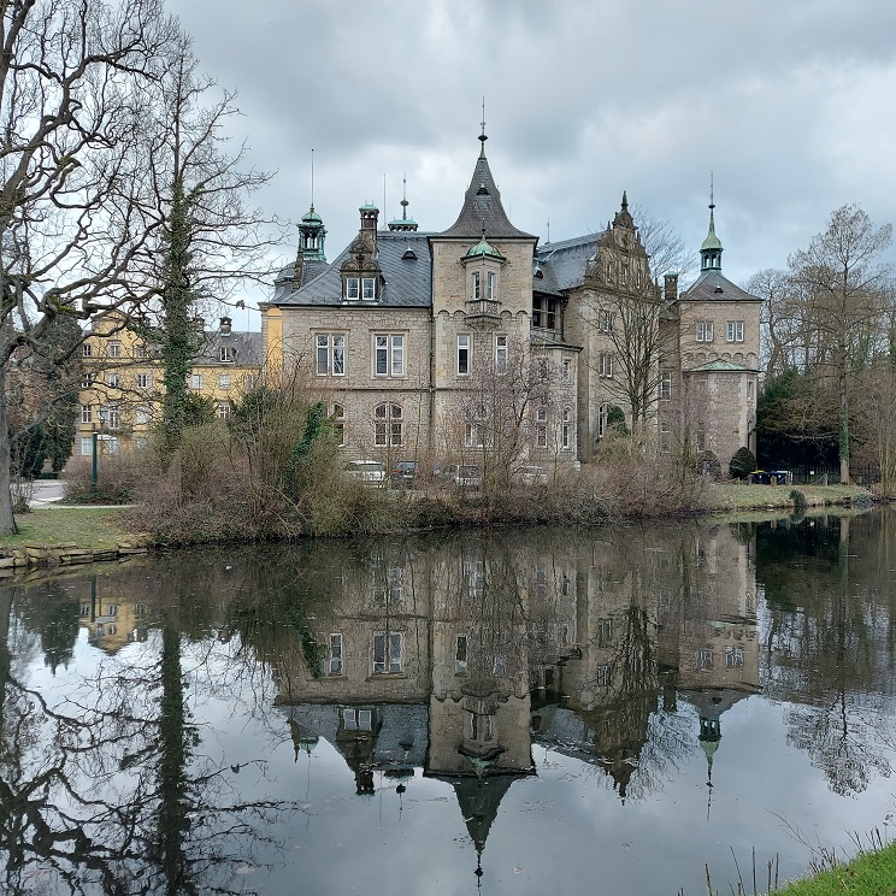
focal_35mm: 29
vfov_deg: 55.6
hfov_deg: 55.6
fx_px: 849
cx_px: 472
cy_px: 450
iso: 32
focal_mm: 5.23
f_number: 1.8
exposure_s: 1/102
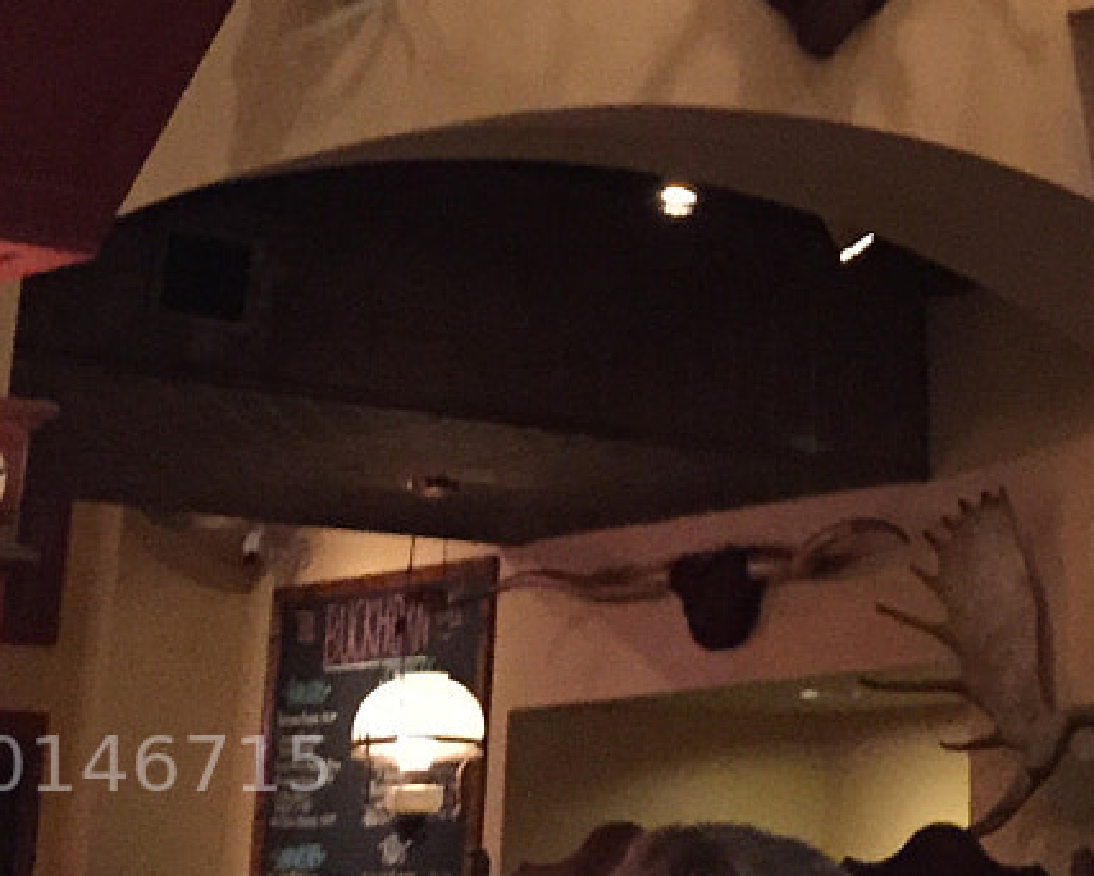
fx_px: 3434
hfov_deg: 17.8
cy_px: -571
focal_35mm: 106
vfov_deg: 13.4
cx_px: 1040
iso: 320
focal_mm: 4.15
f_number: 2.2
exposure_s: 1/15
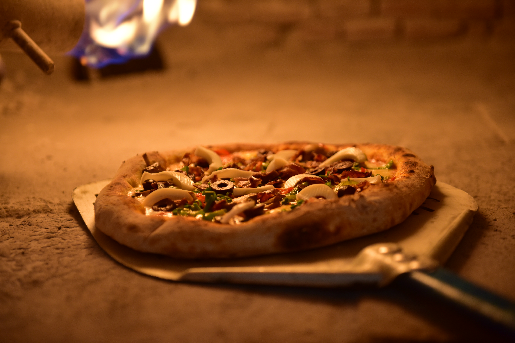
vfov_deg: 21.9
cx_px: 258
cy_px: 172
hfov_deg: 32.4
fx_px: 887
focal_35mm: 62
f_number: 3.2
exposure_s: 1/60
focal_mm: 62
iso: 560
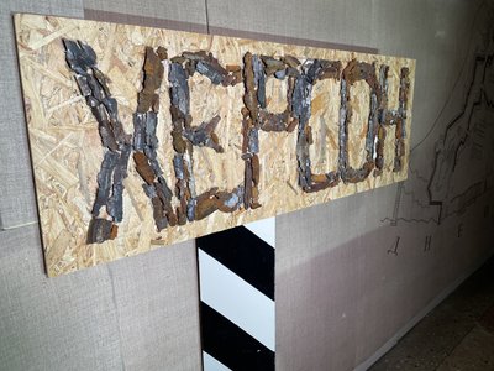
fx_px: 371
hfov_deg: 67.3
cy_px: 186
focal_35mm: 26
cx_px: 247
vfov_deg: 53.1
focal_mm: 4.2
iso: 100
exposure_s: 1/121
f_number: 1.6
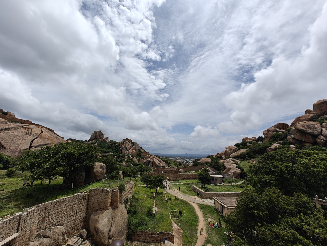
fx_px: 132
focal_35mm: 14
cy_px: 123
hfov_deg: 102.1
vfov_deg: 85.7
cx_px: 164
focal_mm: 2.62
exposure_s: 1/5559
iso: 64
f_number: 2.2
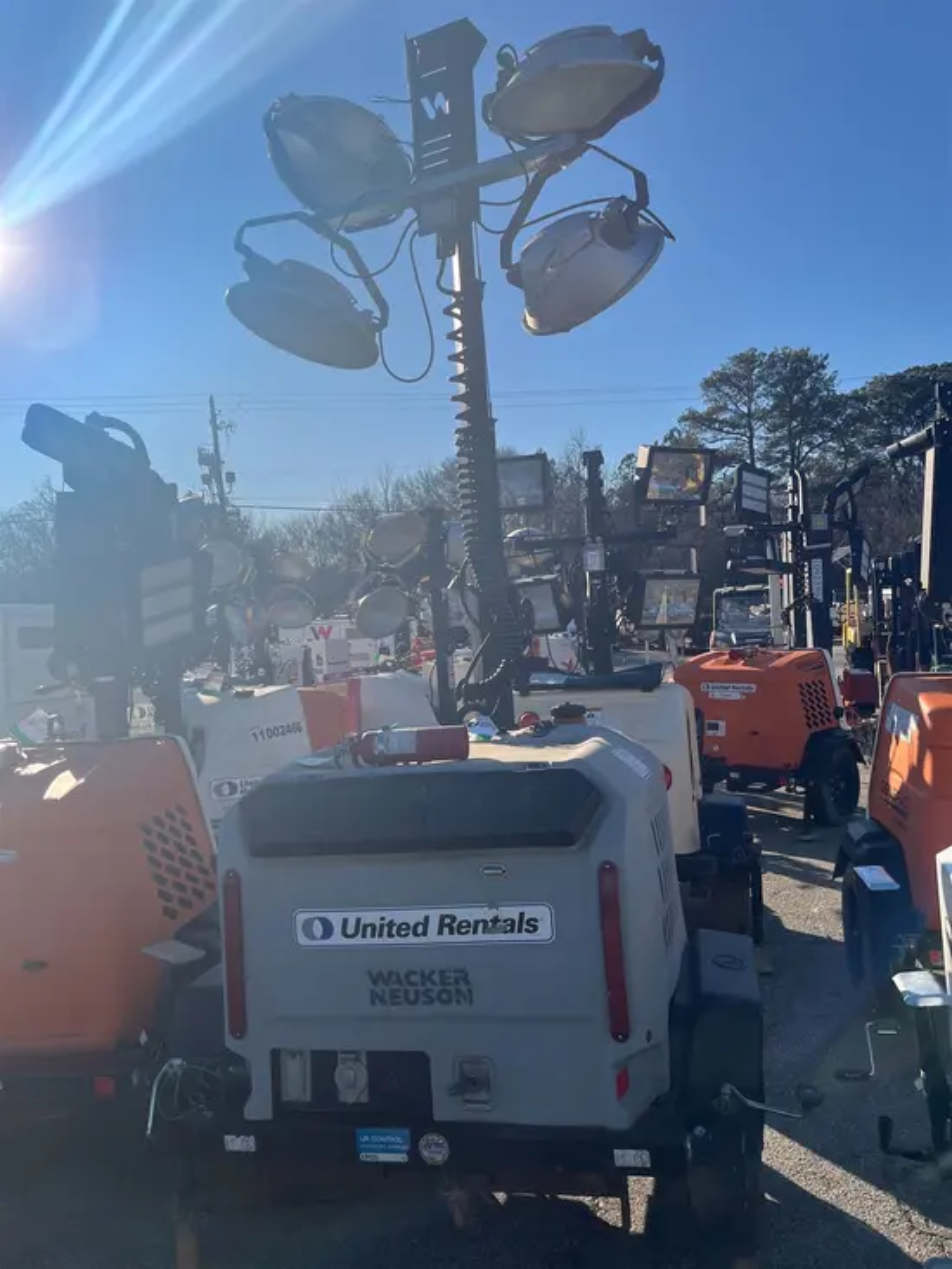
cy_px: 634
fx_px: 953
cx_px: 476
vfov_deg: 67.3
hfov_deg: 53.1
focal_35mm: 26
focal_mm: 5.1
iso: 50
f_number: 1.6
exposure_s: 1/4854
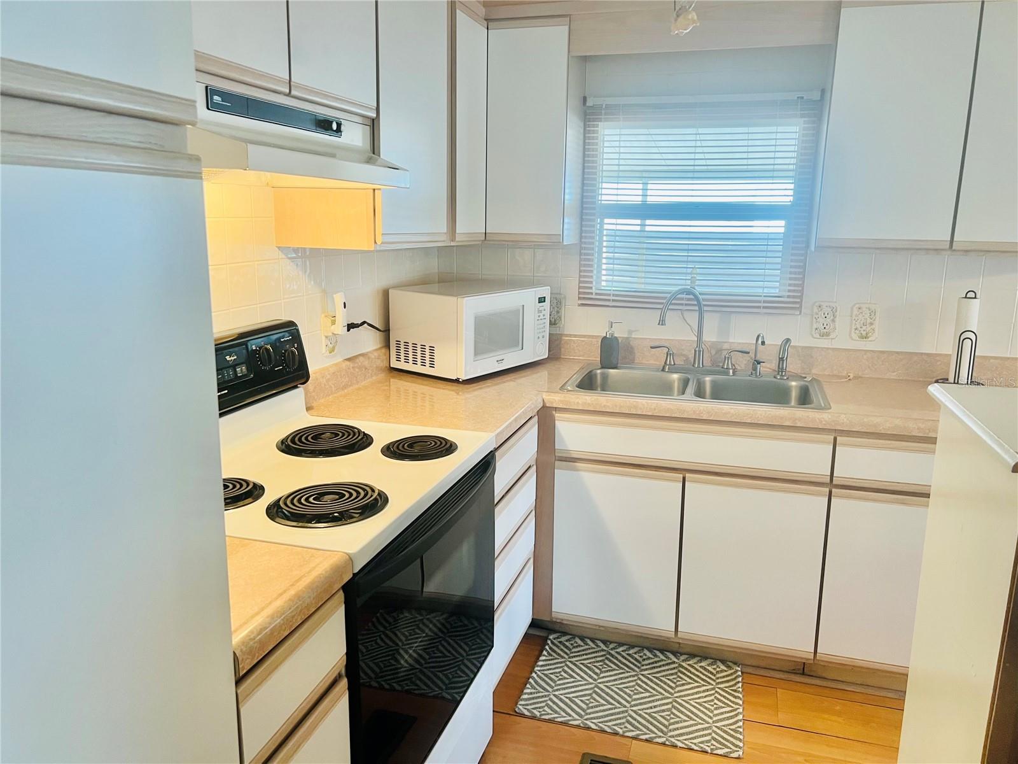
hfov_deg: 67.3
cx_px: 509
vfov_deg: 53.1
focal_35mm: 26
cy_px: 382
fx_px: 765
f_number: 1.5
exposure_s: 1/60
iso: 100
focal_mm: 5.7
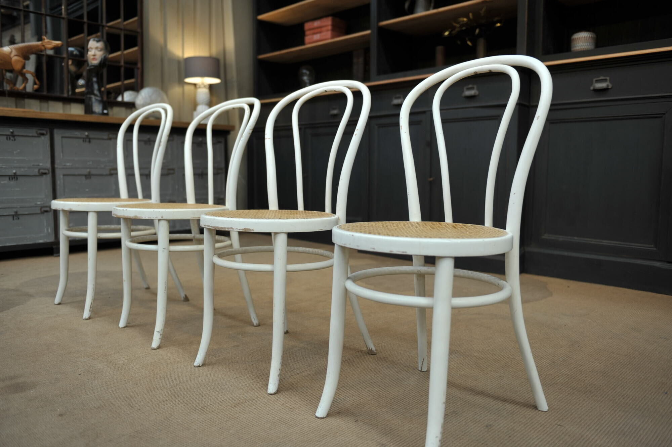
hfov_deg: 63.7
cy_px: 224
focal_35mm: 29
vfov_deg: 44.9
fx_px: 541
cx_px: 336
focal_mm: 29
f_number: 2.8
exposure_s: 1/60
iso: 200
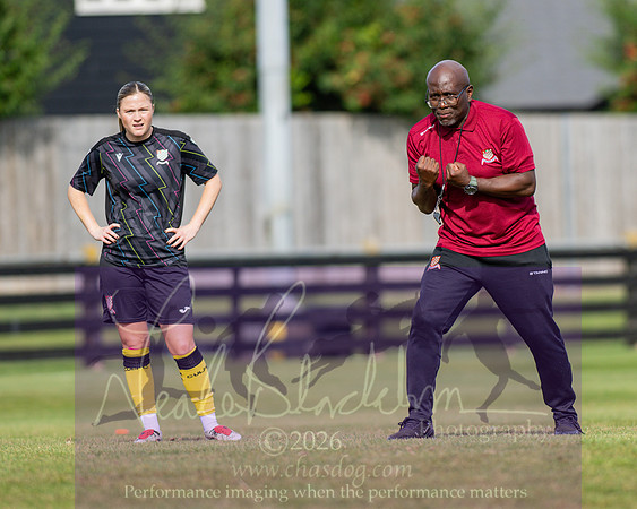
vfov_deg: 3.1
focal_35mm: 507
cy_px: 254
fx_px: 9555
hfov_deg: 3.8
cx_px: 382
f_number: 2.8
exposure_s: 1/1600
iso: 125
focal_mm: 300
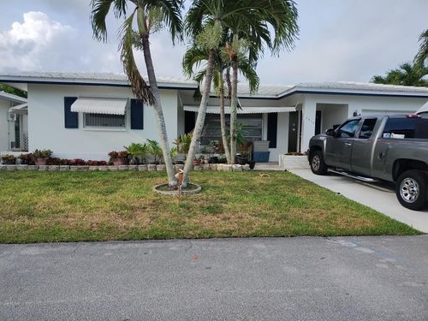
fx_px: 309
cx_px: 214
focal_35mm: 25
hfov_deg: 69.4
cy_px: 160
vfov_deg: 54.9
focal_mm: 4.71
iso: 102
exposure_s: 1/3020
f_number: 1.7
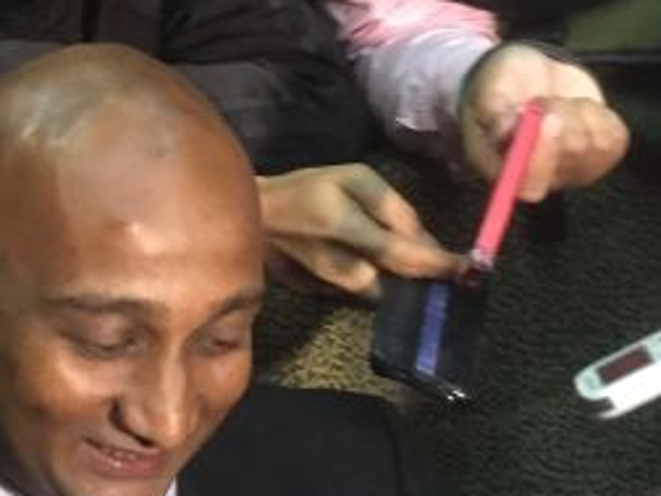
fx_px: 1757
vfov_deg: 16.0
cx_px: -87
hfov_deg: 20.2
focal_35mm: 92
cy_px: 357
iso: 320
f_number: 2.2
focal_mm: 4.15
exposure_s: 1/17
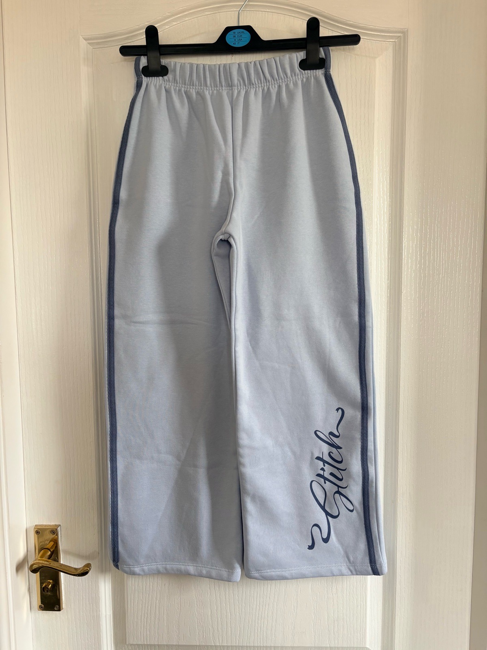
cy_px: 325
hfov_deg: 53.1
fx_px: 488
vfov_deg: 67.3
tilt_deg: -5.4
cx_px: 244
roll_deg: +0.7
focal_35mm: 26
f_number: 1.6
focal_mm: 5.96
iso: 100
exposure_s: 1/122
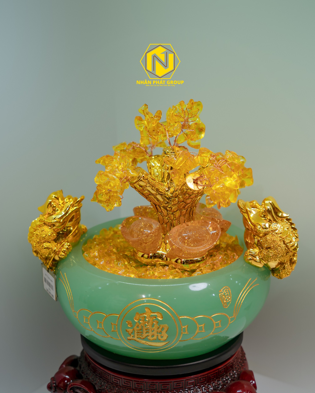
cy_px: 230
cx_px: 157
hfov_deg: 19.4
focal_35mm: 79
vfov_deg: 24.1
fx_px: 921
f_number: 5
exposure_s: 1/125
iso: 400
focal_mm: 70
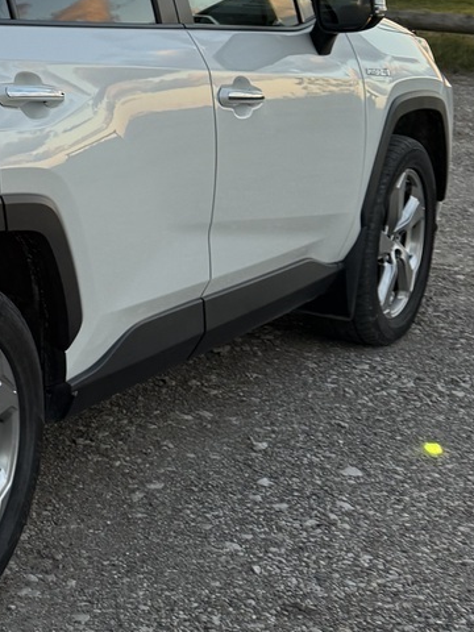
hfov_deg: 16.6
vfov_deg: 24.1
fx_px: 1461
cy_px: 132
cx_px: -254
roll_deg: -2.5
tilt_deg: -9.0
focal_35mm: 80
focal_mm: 6.76
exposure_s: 1/265
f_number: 1.78
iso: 100
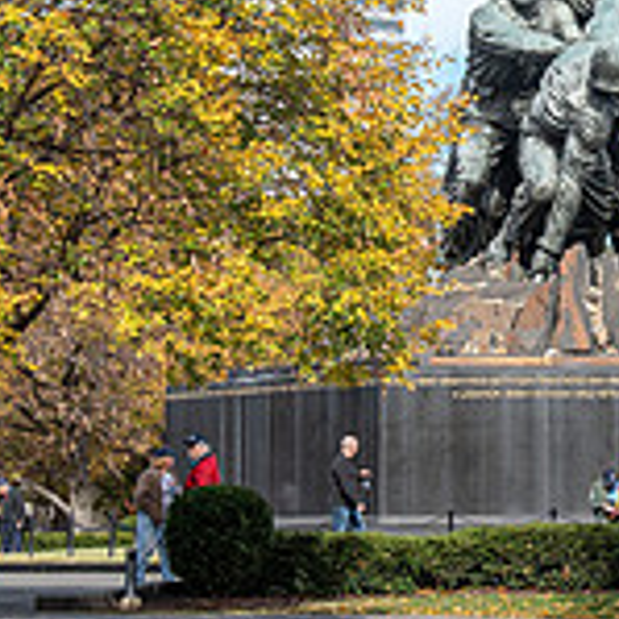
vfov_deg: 9.6
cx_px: 602
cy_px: 108
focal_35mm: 182
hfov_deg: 9.6
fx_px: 3682
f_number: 5.6
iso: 250
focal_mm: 48
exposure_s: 1/800
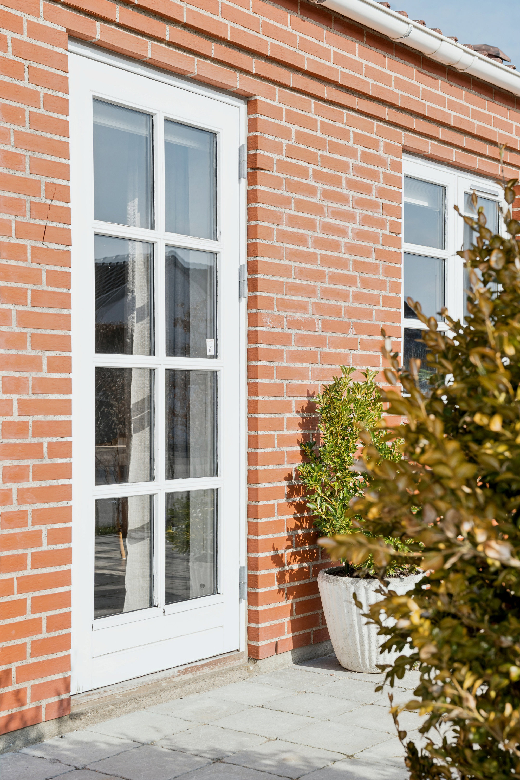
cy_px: 390
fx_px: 1235
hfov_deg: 23.8
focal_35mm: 57
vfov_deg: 35.1
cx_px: 260
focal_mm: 57
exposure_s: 1/640
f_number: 8
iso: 400
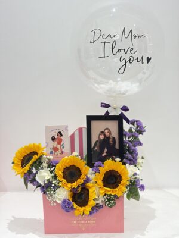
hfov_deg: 28.0
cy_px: 119
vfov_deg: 36.8
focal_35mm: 52
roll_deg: +2.1
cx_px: 90
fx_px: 359
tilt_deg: -11.6
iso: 125
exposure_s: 1/50
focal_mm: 5.96
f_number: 1.6
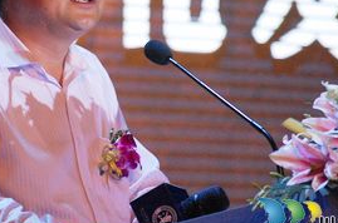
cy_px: 45
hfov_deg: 5.5
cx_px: 102
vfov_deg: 3.6
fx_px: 3531
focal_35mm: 377
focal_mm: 135
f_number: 5
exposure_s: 1/320
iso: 1600
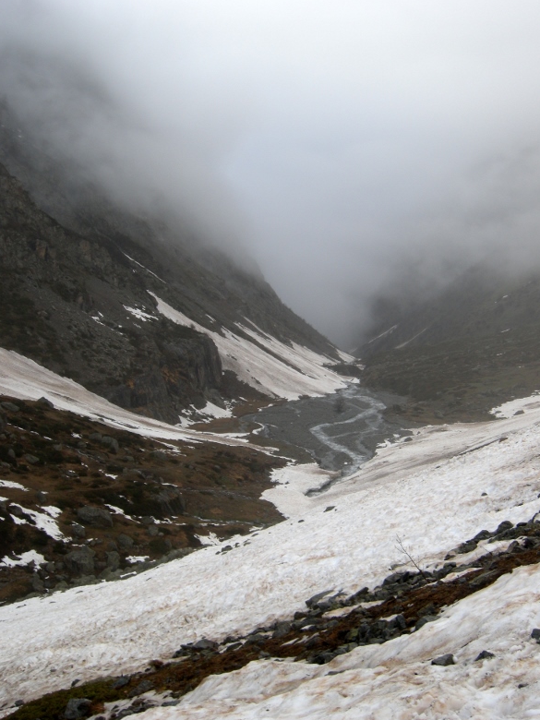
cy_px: 365
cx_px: 268
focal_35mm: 41
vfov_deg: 45.8
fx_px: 853
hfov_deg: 35.1
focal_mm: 8.5
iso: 64
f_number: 4
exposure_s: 1/202
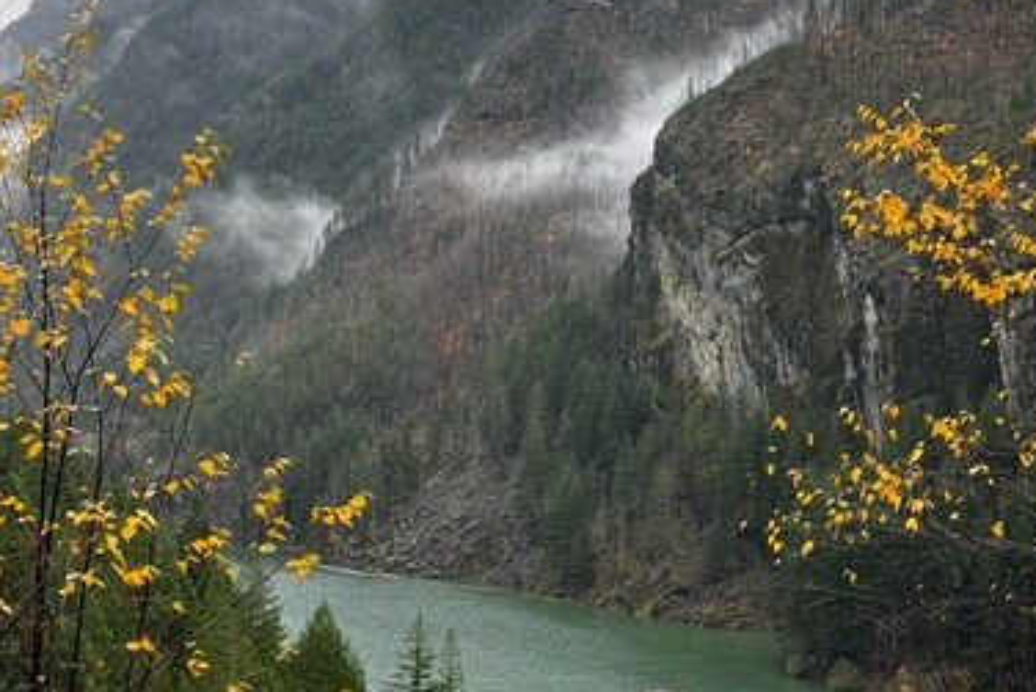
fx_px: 1986
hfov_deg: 29.2
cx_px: 535
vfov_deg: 19.7
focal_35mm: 69
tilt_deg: +1.0
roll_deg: -0.2
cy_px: 287
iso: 64
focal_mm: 6.76
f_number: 1.78
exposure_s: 1/774
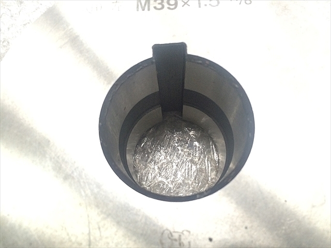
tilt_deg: -73.6
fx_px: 277
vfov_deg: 48.2
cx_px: 166
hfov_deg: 61.7
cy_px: 124
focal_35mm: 29
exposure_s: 1/30
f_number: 2.2
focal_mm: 4.15
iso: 200
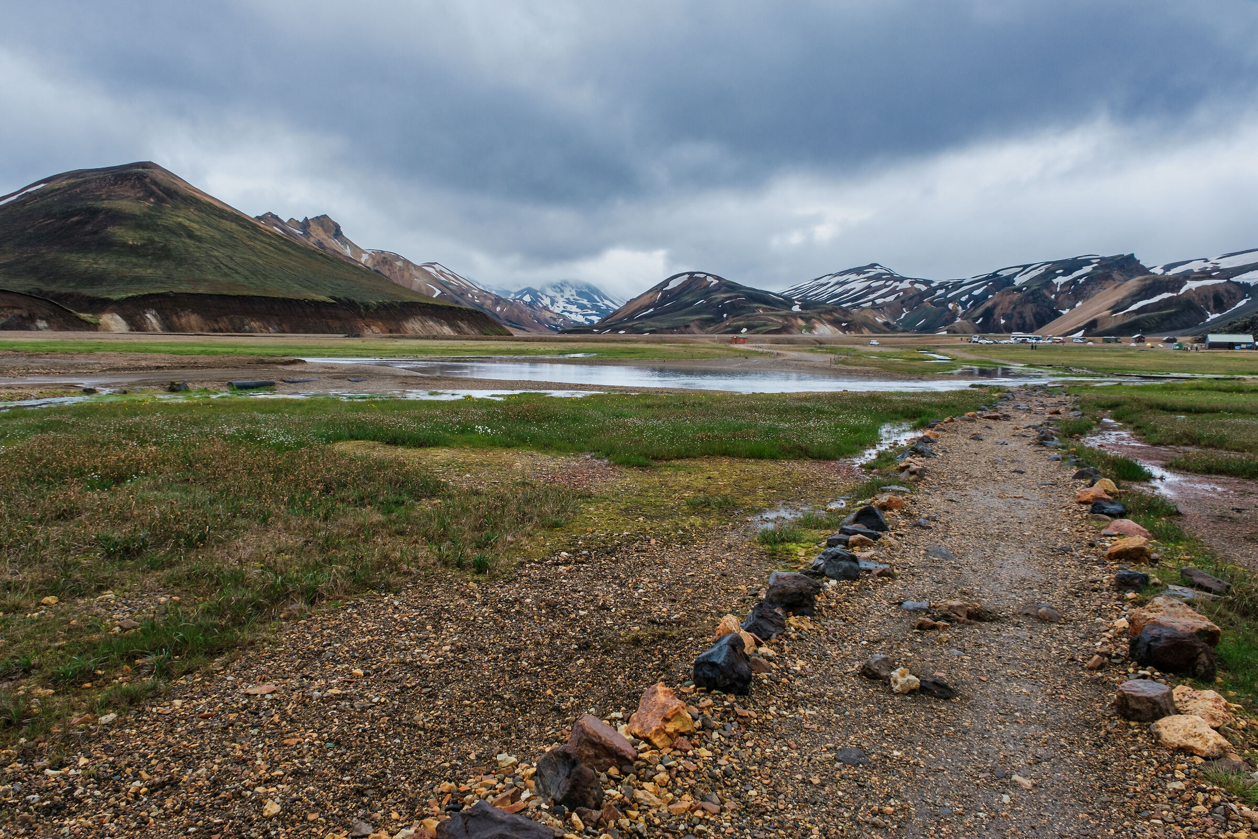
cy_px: 420
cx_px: 629
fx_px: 839
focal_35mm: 24
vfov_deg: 53.1
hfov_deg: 73.7
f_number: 11
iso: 320
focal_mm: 16
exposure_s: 1/80
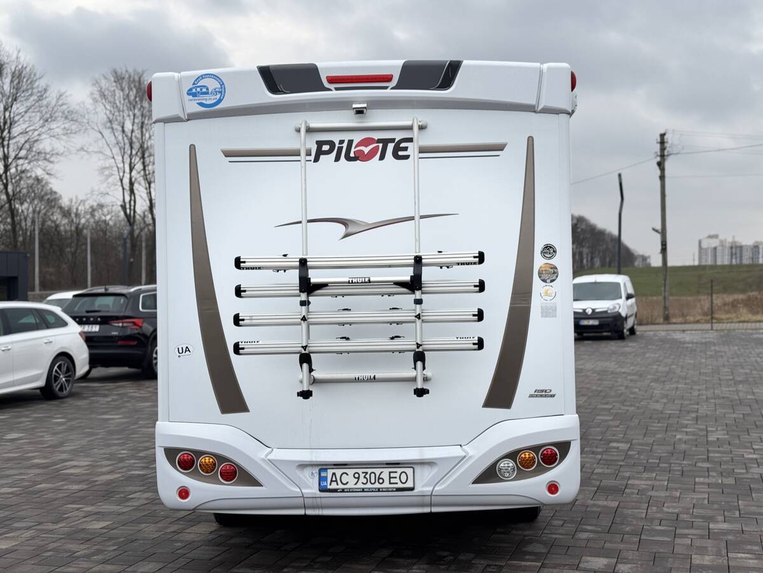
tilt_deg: -0.7
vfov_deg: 30.3
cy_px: 286
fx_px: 1058
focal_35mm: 48
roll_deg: -0.1
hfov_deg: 39.7
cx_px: 382
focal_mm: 6.76
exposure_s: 1/2833
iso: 64
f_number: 1.78
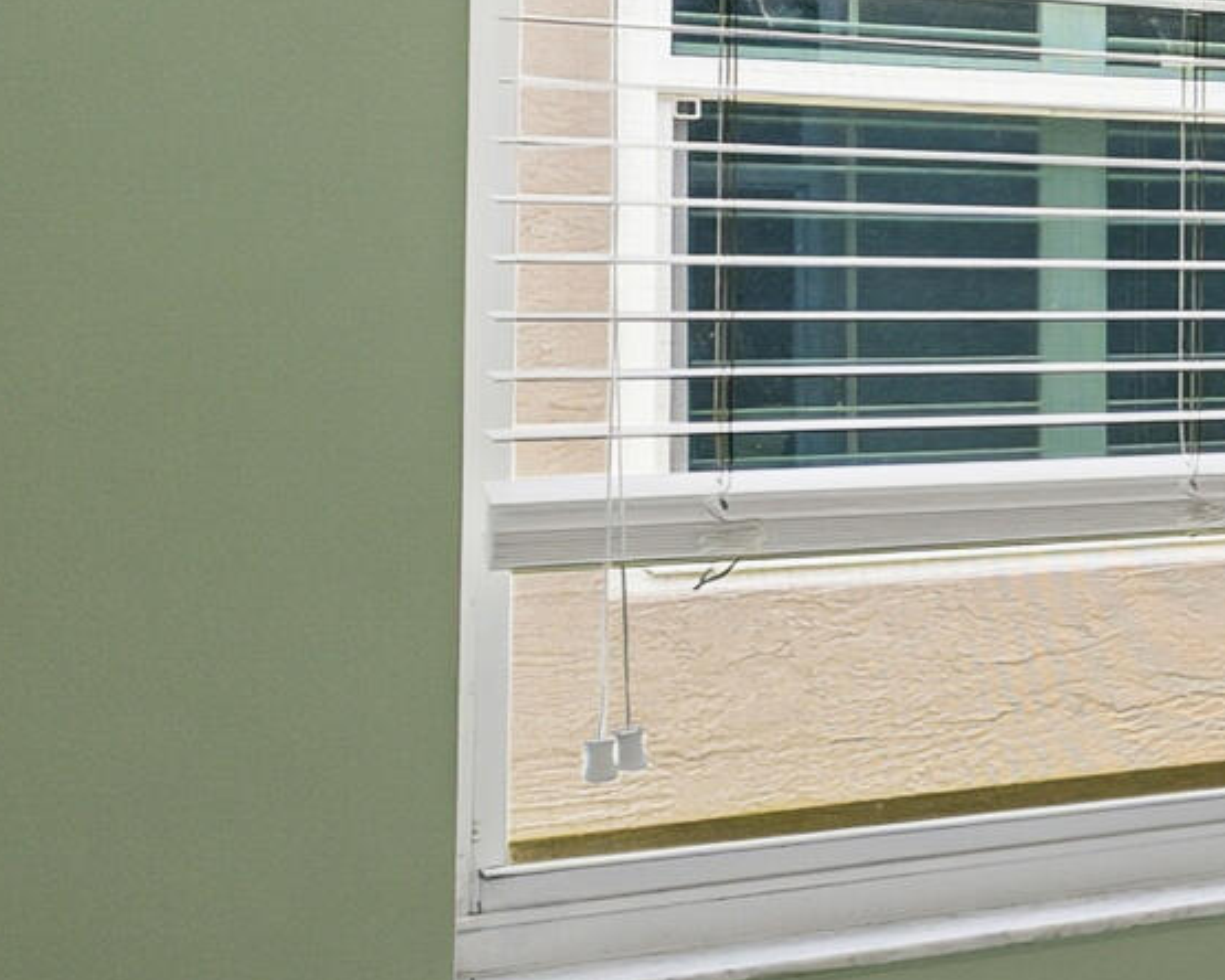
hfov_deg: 13.6
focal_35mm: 71
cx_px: 3209
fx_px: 2574
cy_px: 271
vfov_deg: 21.4
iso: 250
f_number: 9
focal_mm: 14
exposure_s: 1/1.67
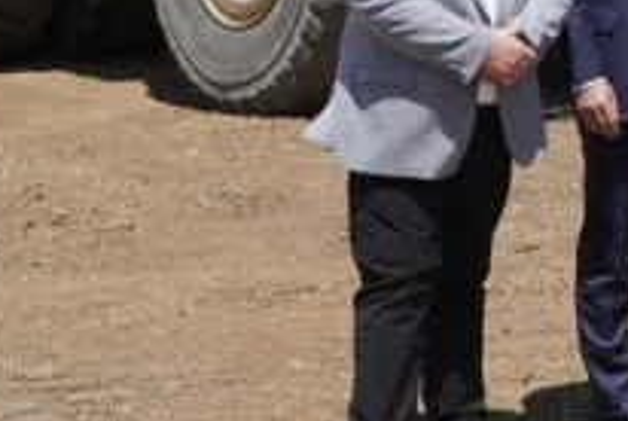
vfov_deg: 8.9
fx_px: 2620
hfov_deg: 12.8
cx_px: 1021
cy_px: -236
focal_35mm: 150
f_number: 5
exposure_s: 1/640
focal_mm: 24
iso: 100
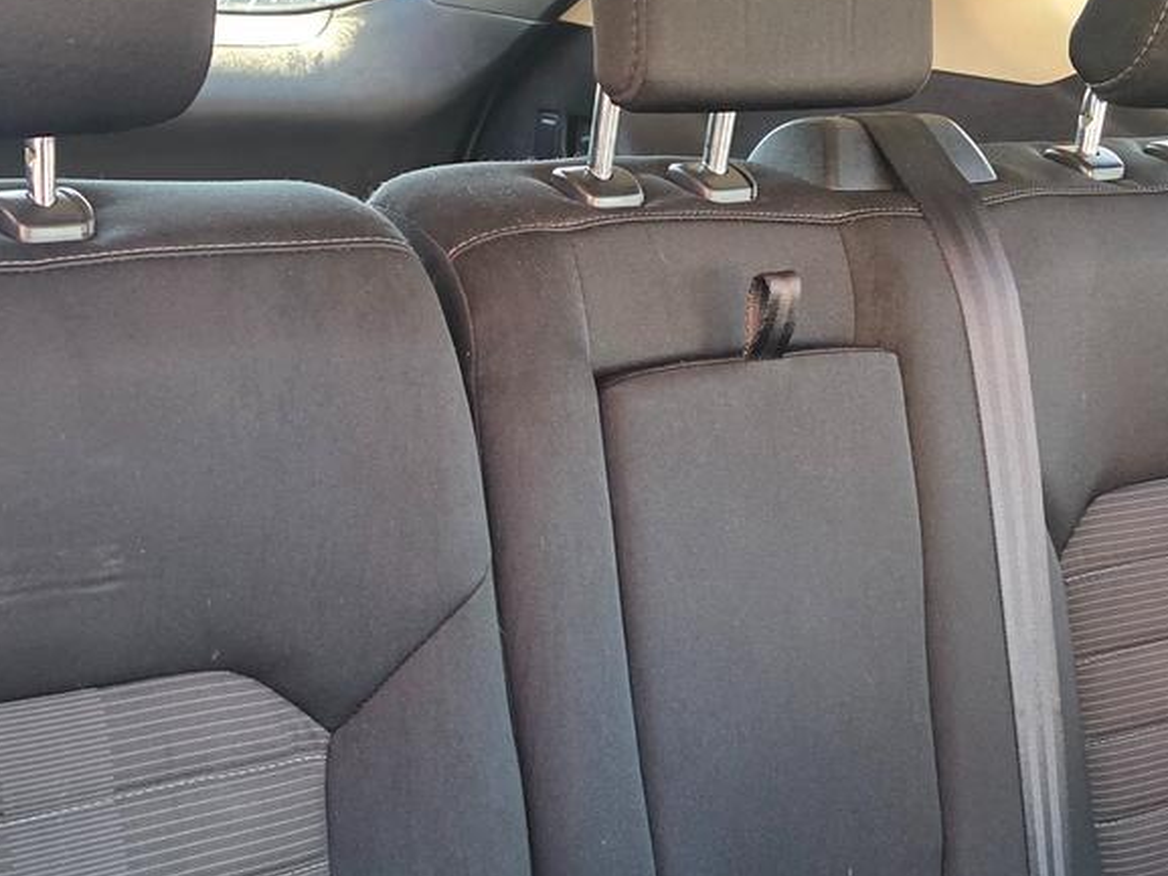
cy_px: 714
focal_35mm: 51
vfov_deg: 27.9
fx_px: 1721
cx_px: 211
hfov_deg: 36.1
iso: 800
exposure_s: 1/120
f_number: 1.7
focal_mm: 6.3
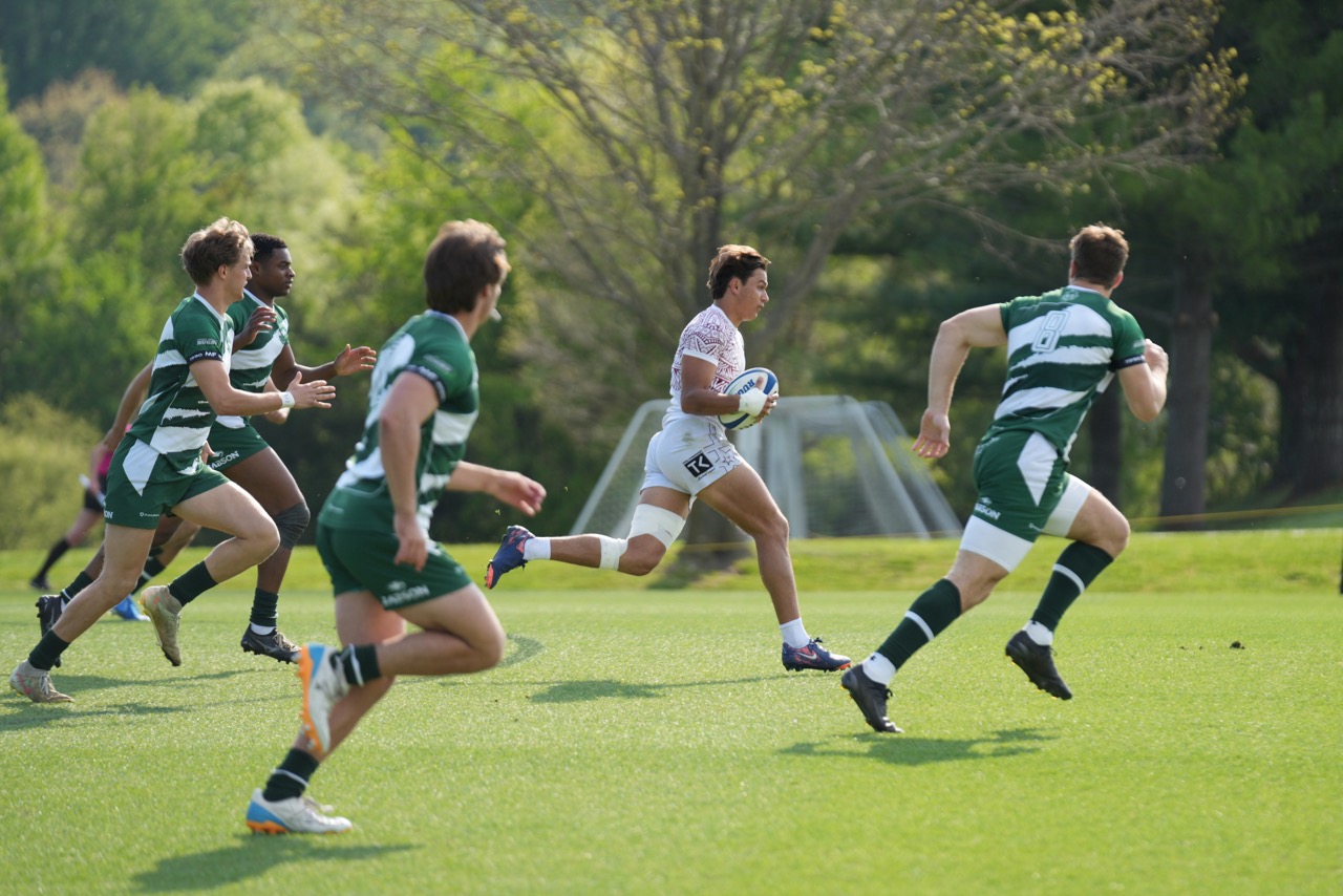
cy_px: 448
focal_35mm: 200
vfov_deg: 6.9
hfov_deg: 10.3
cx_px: 672
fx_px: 7462
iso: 100
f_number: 2.8
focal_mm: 200
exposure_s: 1/1000
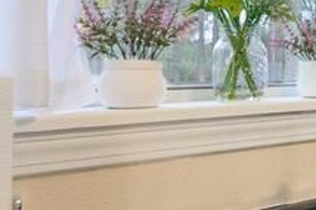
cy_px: 68
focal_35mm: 67
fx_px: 587
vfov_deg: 20.2
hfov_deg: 24.7
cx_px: 447
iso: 500
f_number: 4
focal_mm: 14
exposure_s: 1/50
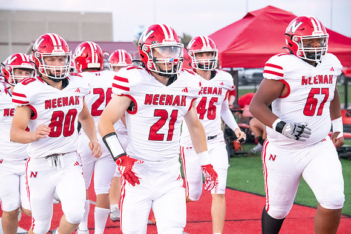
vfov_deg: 10.2
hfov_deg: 15.2
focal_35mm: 135
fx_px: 1316
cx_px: 176
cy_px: 117
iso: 10000
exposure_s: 1/800
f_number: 7.1
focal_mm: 135
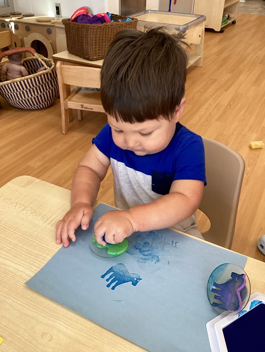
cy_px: 176
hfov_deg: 45.5
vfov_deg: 58.3
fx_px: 316
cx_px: 132
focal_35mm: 31
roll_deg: -1.7
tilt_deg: -34.8
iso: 80
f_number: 2.4
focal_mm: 3.3
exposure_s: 1/60
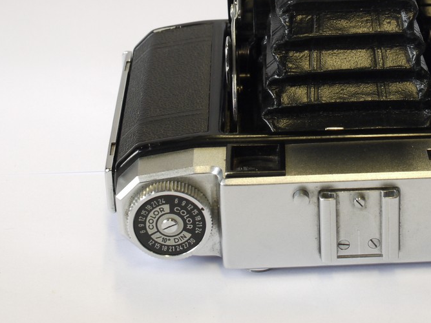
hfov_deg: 18.2
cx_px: 293
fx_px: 1344
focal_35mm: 108
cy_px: 37
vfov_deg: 13.6
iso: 400
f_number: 8
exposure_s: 1/40
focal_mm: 30
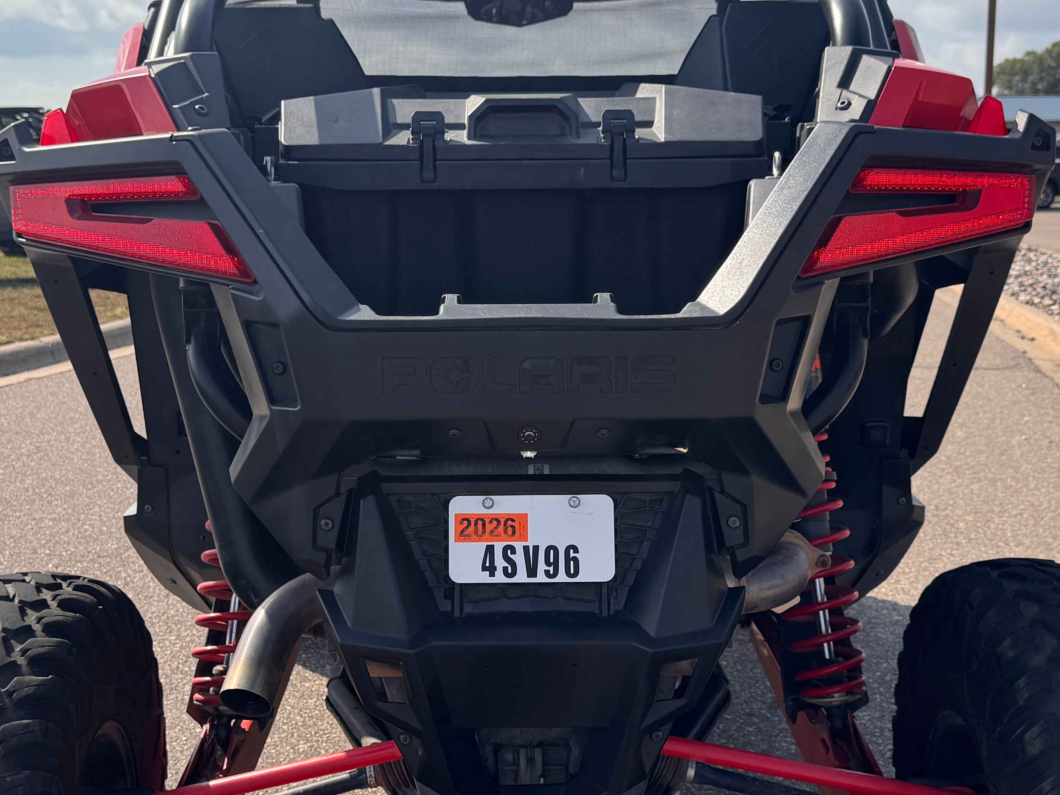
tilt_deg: -10.7
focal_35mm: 47
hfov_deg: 40.4
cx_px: 519
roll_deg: +0.0
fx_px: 1439
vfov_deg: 30.9
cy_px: 418
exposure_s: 1/3802
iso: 80
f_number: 1.78
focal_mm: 6.76
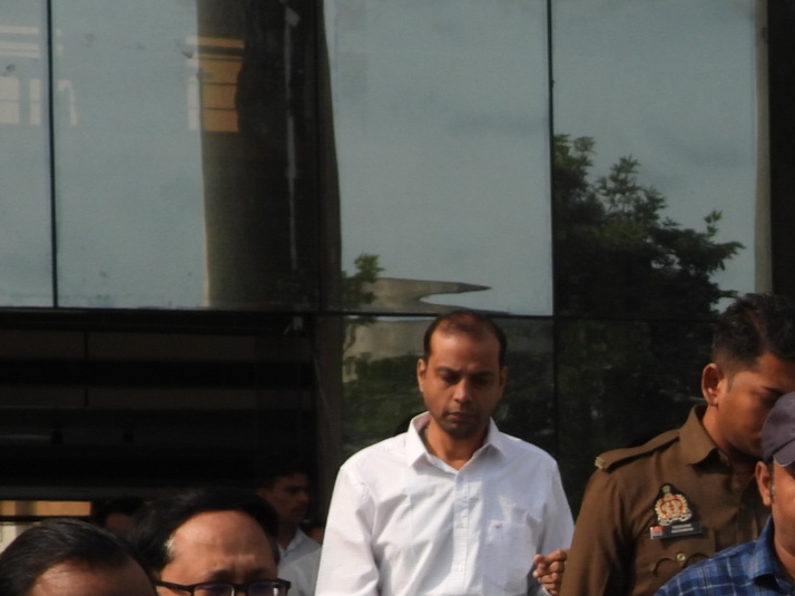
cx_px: 1040
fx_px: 4385
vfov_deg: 7.6
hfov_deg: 10.1
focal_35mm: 191
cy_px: 866
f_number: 3.5
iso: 100
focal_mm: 10.7
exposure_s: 1/1250
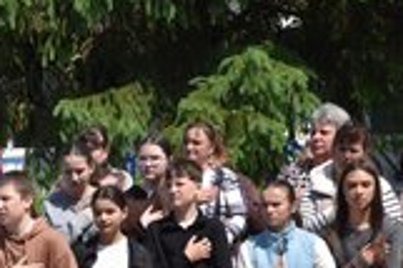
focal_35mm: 335
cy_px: 245
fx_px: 3746
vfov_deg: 4.1
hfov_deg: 6.1
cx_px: -75
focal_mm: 90
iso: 200
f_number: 10
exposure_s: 1/400
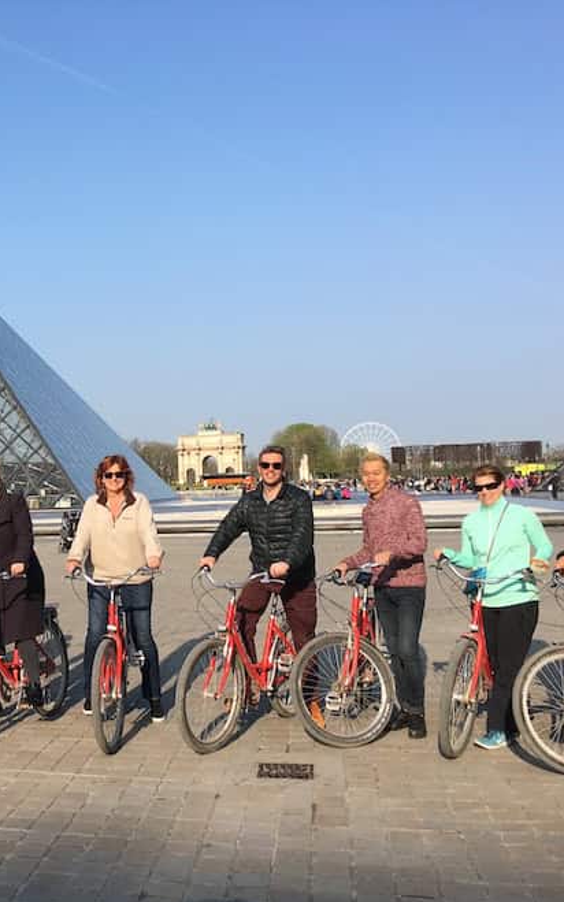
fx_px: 1033
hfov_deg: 29.4
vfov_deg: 47.2
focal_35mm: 42
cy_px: 459
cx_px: 64
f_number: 2.2
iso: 25
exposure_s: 1/1012
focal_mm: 4.2
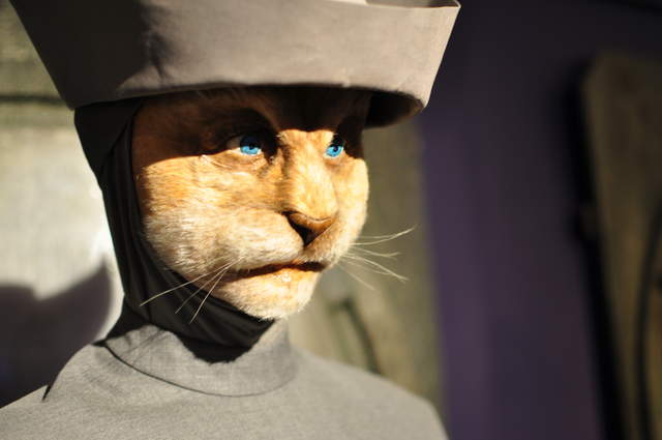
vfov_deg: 25.7
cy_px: 220
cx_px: 331
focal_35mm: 52
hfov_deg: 37.9
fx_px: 964
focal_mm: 35
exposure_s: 1/13
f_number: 1.8
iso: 200
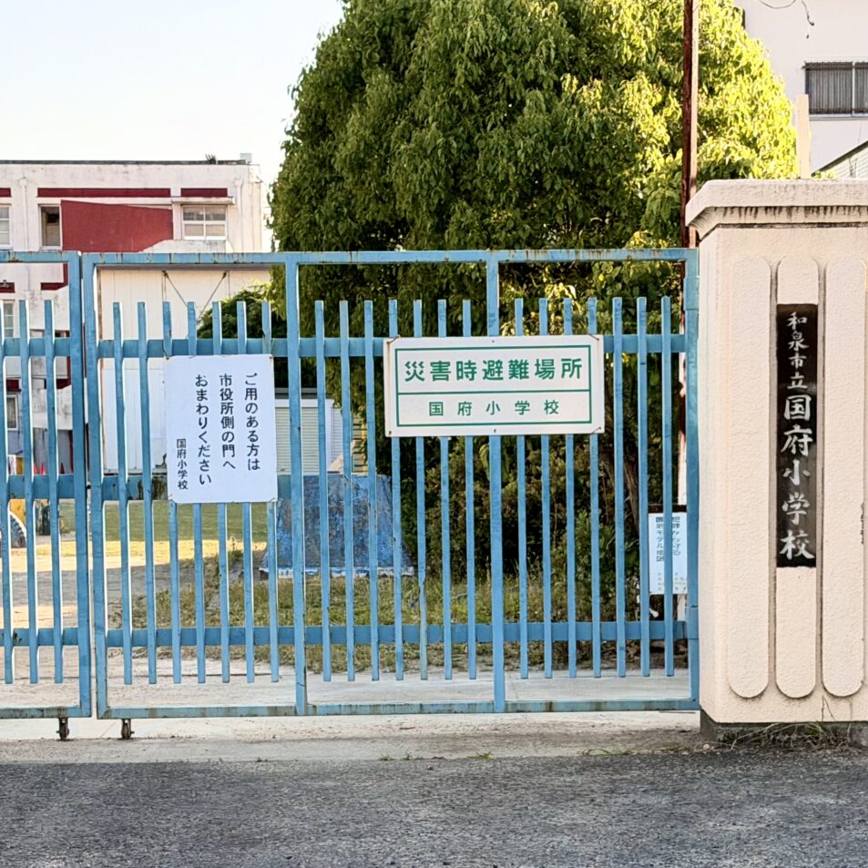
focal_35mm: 57
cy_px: 435
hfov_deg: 29.9
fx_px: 1617
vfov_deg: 30.0
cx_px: 313
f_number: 1.78
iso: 100
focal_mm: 6.76
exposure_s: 1/1642
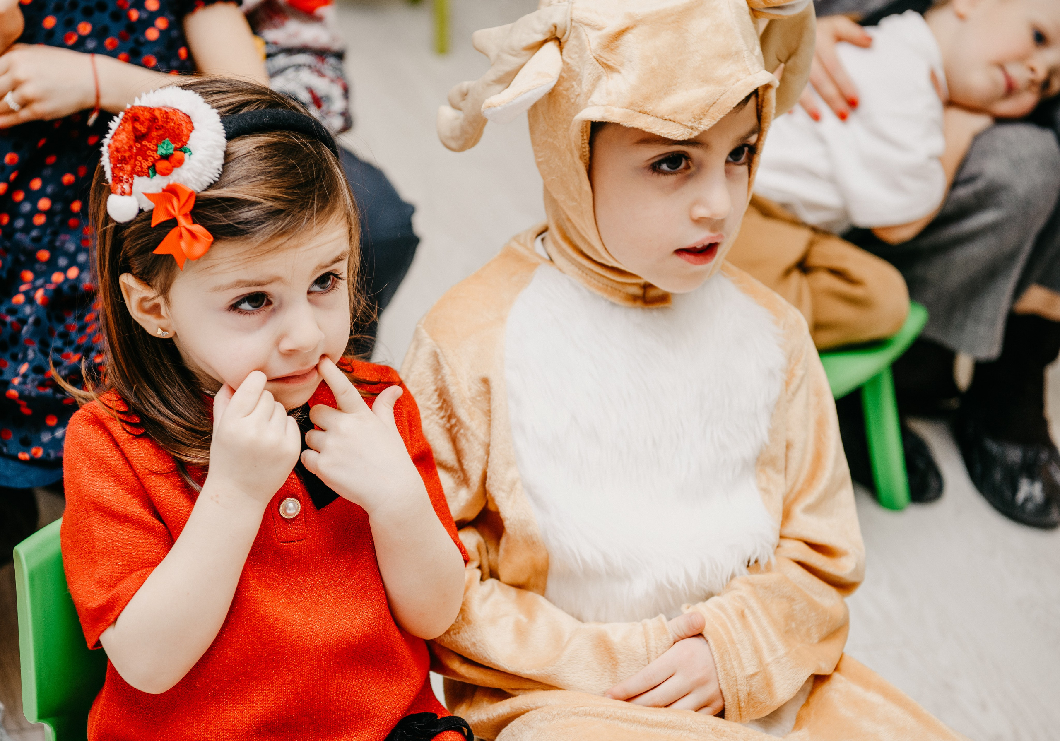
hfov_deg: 27.1
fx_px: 2193
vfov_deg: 19.2
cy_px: 405
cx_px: 453
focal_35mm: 73
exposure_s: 1/160
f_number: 4
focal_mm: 65
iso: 250
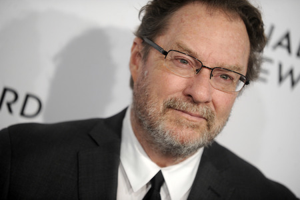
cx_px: 150
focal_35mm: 185
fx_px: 1542
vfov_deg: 7.4
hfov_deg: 11.1
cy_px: 100
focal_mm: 185
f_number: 4
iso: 1600
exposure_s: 1/160
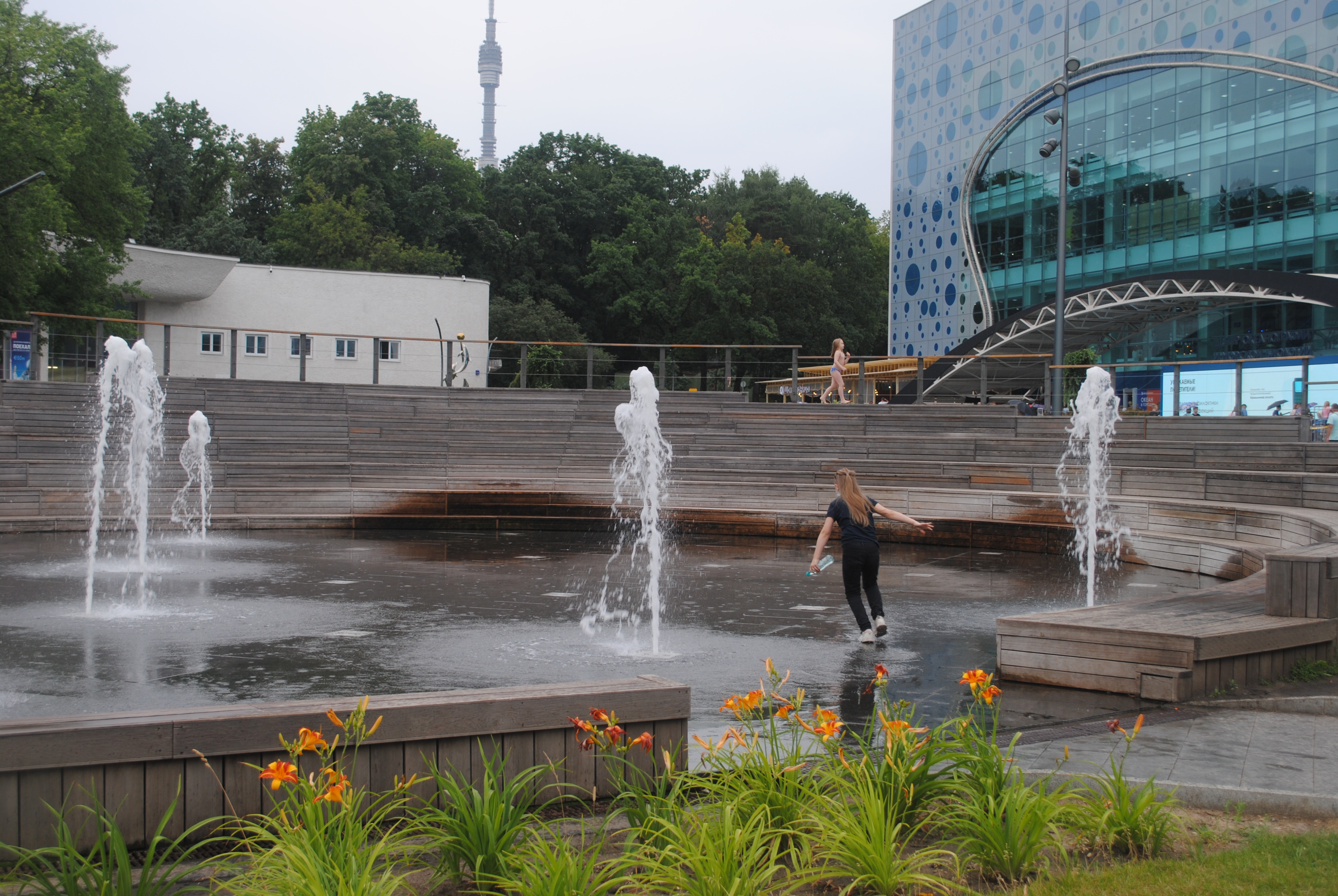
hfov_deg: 43.6
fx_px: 1674
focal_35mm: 45
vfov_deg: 29.9
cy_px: 448
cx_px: 669
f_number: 6.3
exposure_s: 1/160
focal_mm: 30
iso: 100
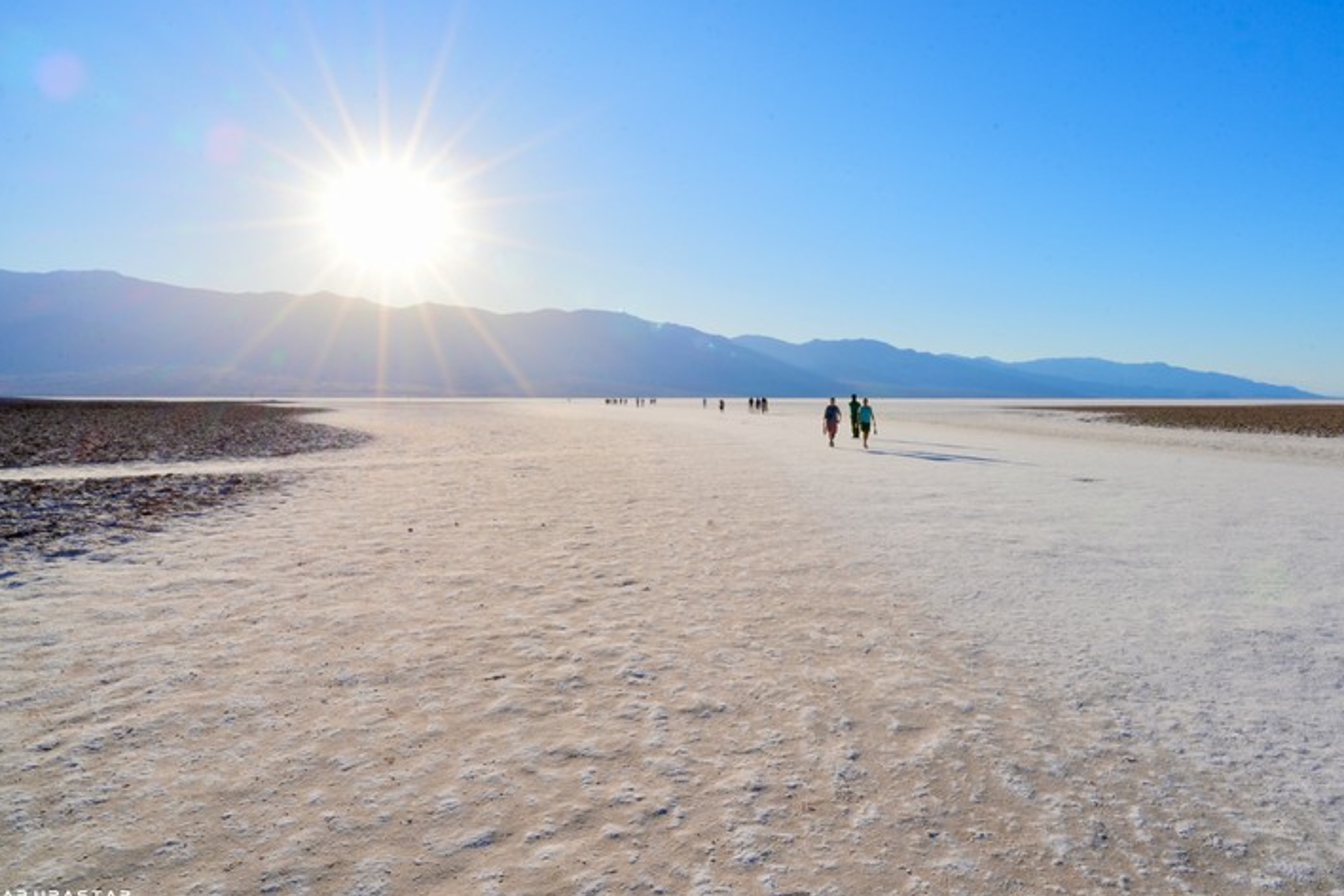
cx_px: 730
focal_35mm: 22
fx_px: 821
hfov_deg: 78.4
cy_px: 417
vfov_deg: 57.2
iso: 100
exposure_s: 1/80
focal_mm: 20
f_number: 22
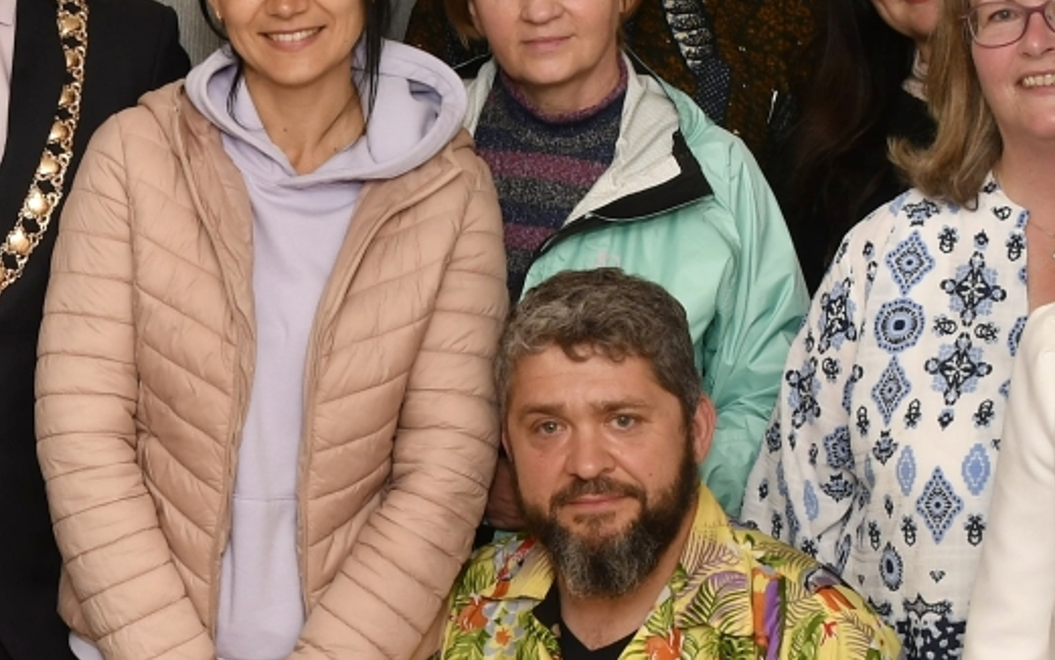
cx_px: 12
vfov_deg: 14.9
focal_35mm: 88
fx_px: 2531
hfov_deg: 22.7
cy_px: 308
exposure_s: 1/60
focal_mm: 20
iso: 320
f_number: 8
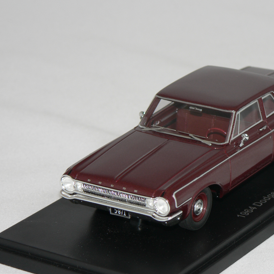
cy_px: 156
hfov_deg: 9.4
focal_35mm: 185
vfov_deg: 9.5
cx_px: 187
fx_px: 1657
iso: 80
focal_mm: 21.6
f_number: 3.2
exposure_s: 1/60
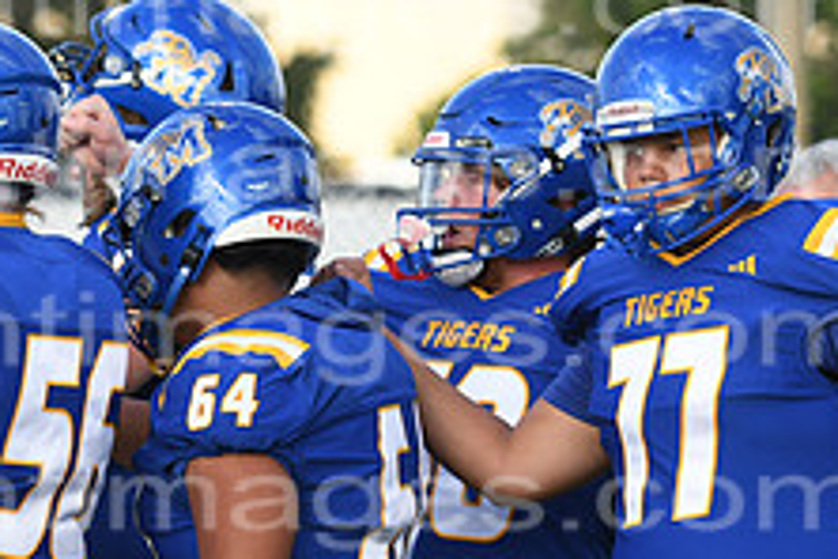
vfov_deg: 3.1
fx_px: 10195
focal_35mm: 438
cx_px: 19
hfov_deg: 4.7
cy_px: 421
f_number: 4
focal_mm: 112
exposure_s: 1/1000
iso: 200
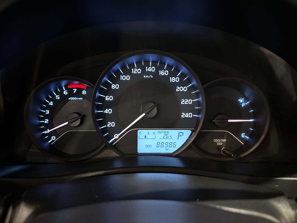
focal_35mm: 24
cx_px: 148
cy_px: 112
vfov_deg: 56.8
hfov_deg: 71.6
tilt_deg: -23.2
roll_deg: -0.2
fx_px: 206
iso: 2000
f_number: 1.78
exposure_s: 1/17
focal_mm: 6.86
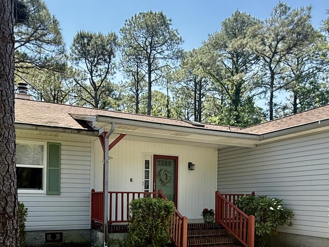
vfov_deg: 42.2
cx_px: 134
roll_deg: -0.5
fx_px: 304
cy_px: 198
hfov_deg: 56.5
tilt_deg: +0.5
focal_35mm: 32
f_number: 2.2
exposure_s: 1/554
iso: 64
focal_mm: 2.22
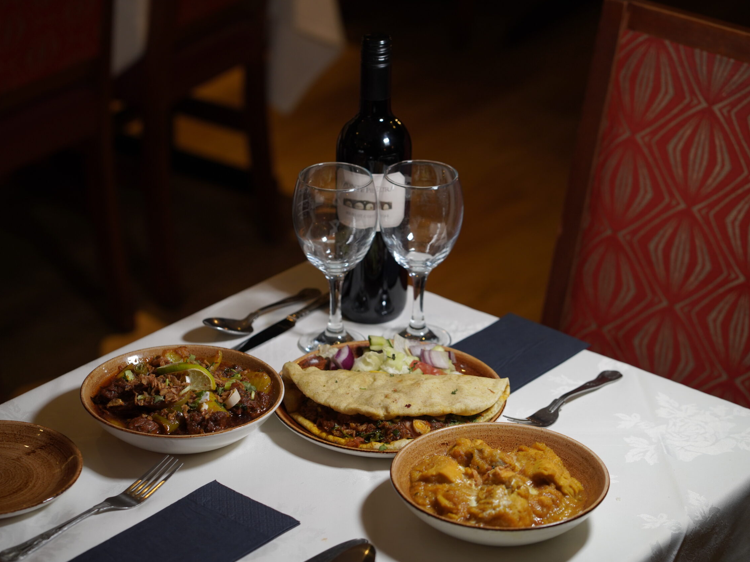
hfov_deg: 21.1
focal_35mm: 93
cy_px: 281
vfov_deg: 15.9
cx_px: 377
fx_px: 2015
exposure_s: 1/100
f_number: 4
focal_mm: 85
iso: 640
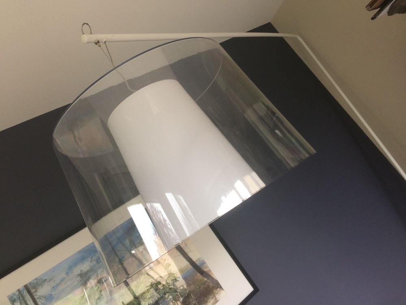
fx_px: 340
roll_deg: +36.1
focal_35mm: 29
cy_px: 152
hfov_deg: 61.7
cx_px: 203
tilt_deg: +8.3
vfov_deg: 48.2
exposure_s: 1/50
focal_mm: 4.15
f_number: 2.2
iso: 40
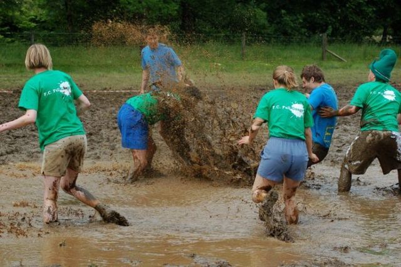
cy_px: 134
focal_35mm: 105
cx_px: 200
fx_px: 1169
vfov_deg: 13.0
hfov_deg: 19.5
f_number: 5.6
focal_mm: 70
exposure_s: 1/500
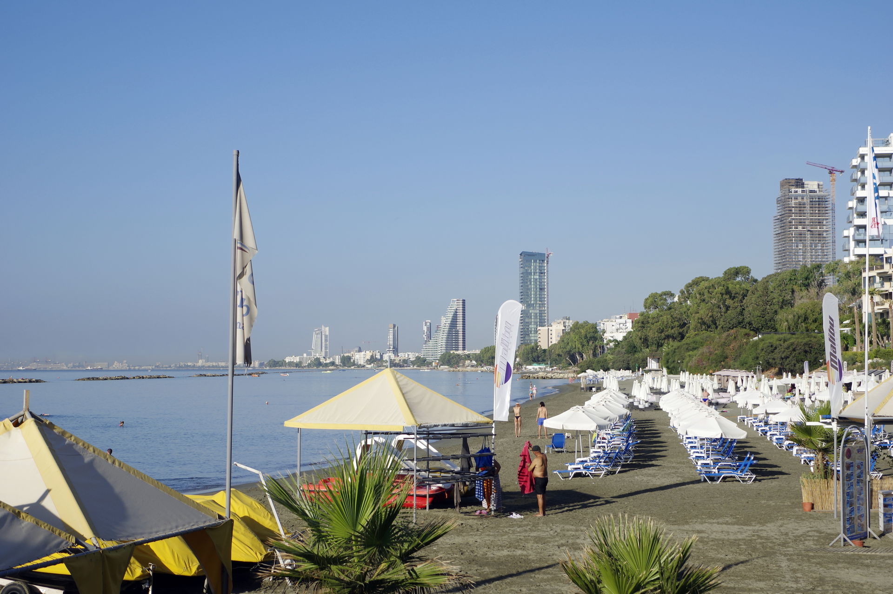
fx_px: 1487
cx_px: 446
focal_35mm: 60
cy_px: 297
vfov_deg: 22.6
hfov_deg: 33.4
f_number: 10
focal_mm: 40
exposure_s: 1/250
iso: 100
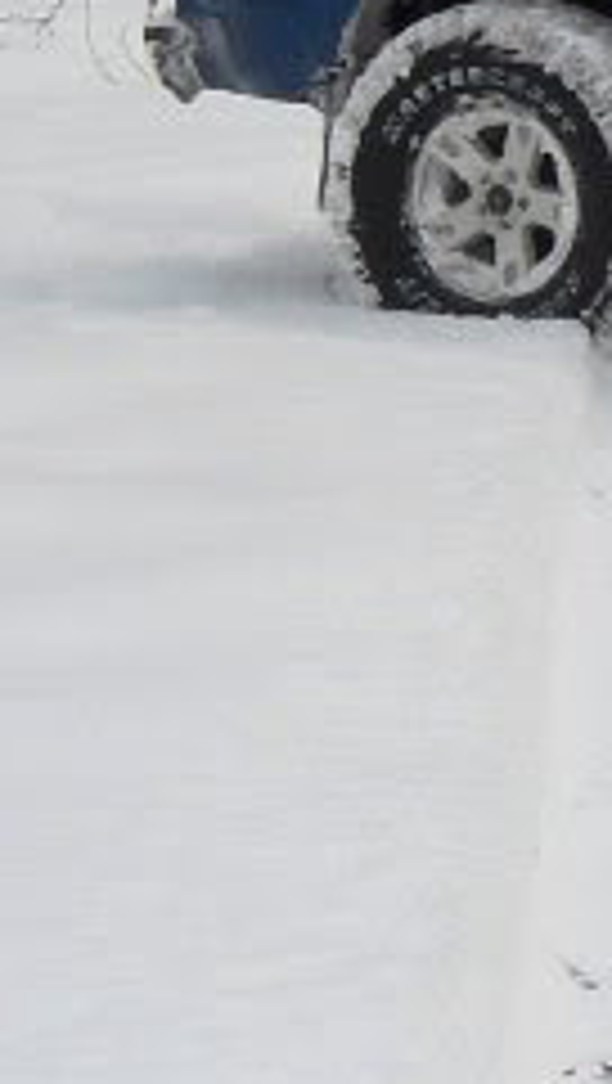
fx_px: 4662
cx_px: 1224
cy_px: -54
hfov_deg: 7.2
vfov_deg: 13.1
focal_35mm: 162
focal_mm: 6.3
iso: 80
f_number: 3.5
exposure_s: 1/180
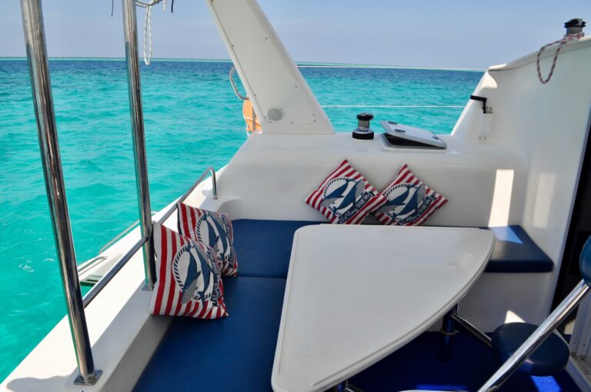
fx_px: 443
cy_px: 196
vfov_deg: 47.8
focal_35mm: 27
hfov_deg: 67.4
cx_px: 296
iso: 200
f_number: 10
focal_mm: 18
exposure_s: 1/400
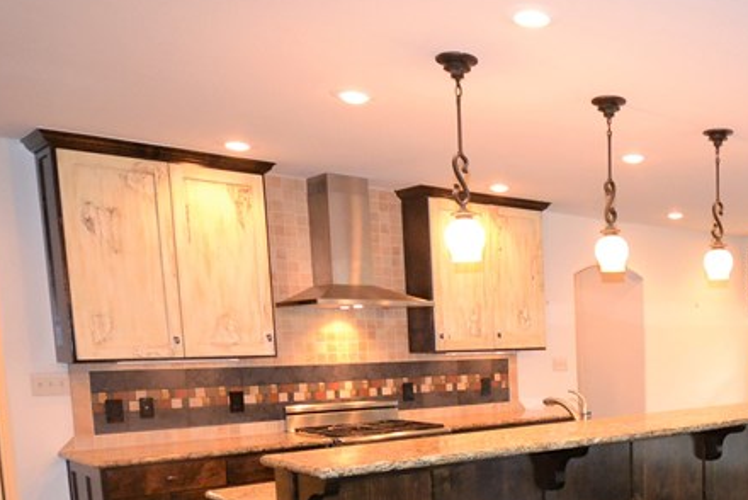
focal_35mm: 37
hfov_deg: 47.2
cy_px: 427
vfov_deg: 34.4
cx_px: 660
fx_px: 769
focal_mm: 10
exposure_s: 1/60
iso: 2000
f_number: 4
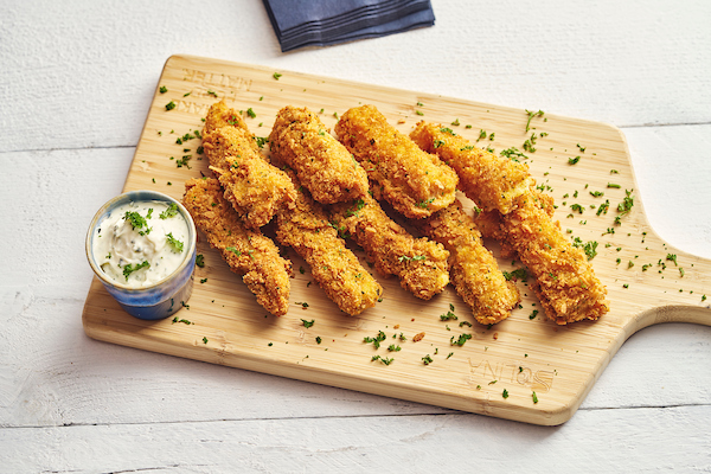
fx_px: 1777
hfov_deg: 22.6
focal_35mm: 90
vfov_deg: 15.2
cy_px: 237
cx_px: 356
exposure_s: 1/125
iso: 100
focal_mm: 90
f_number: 5.6
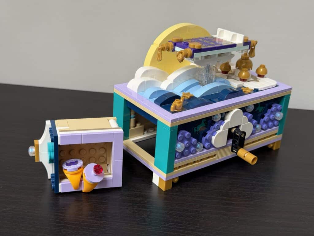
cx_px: 157
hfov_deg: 39.7
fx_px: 435
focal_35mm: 48
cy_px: 118
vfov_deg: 30.3
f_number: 1.78
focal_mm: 6.76
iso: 100
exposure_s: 1/95
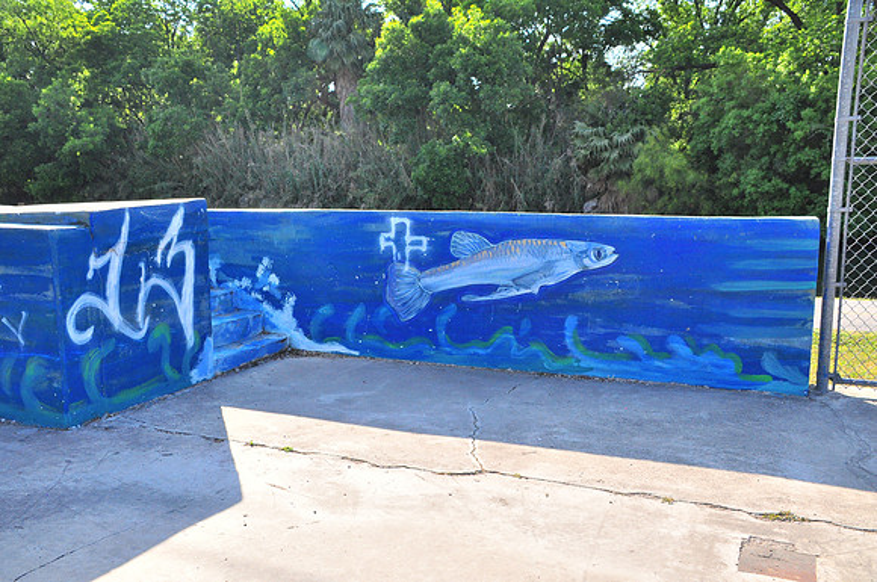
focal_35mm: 36
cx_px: 438
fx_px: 876
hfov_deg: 53.2
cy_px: 291
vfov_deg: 36.8
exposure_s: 1/500
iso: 800
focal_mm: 24
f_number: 11
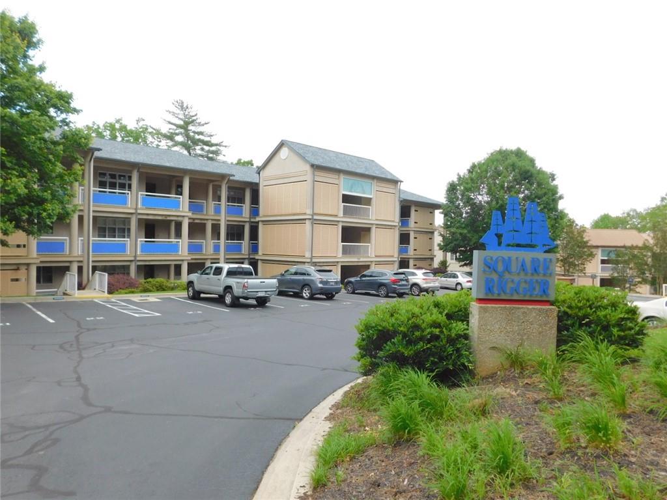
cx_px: 334
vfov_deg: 56.8
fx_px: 462
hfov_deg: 71.6
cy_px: 250
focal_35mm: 24
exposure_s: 1/400
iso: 125
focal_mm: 4.1
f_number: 3
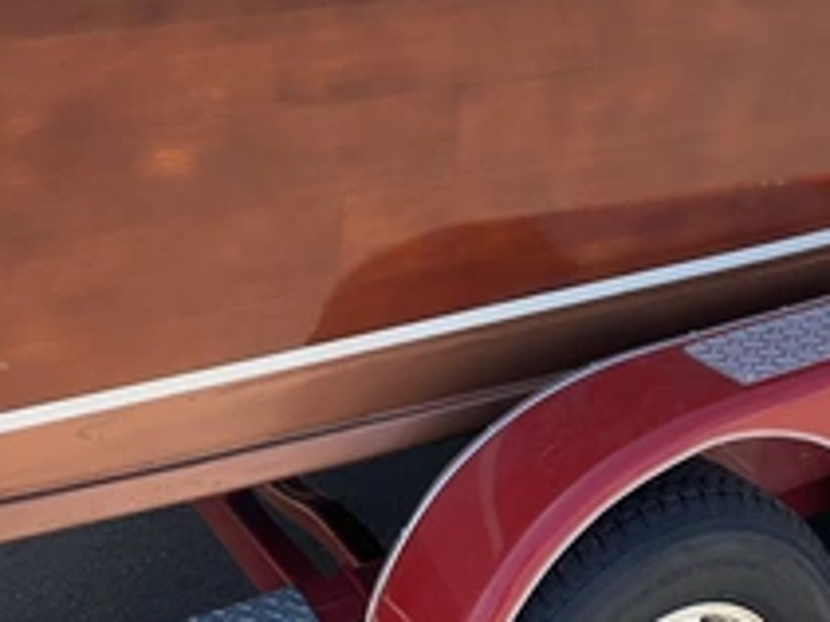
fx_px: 1318
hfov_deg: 34.8
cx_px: 515
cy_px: 110
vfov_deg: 26.0
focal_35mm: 55
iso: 25
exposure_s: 1/454
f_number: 1.8
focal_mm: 3
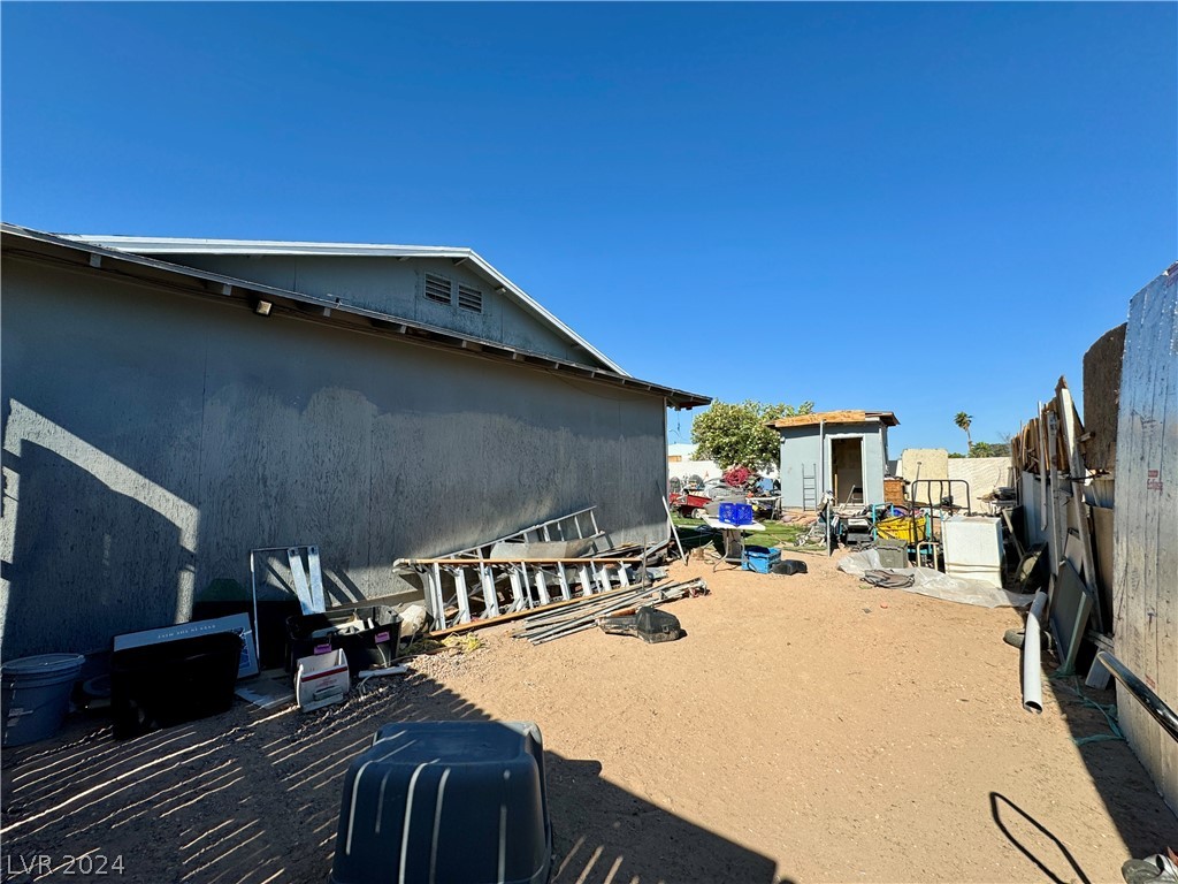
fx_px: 476
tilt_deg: +4.6
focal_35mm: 14
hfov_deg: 102.1
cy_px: 442
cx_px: 589
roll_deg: +0.2
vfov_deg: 85.7
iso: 50
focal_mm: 2.22
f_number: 2.2
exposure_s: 1/1927
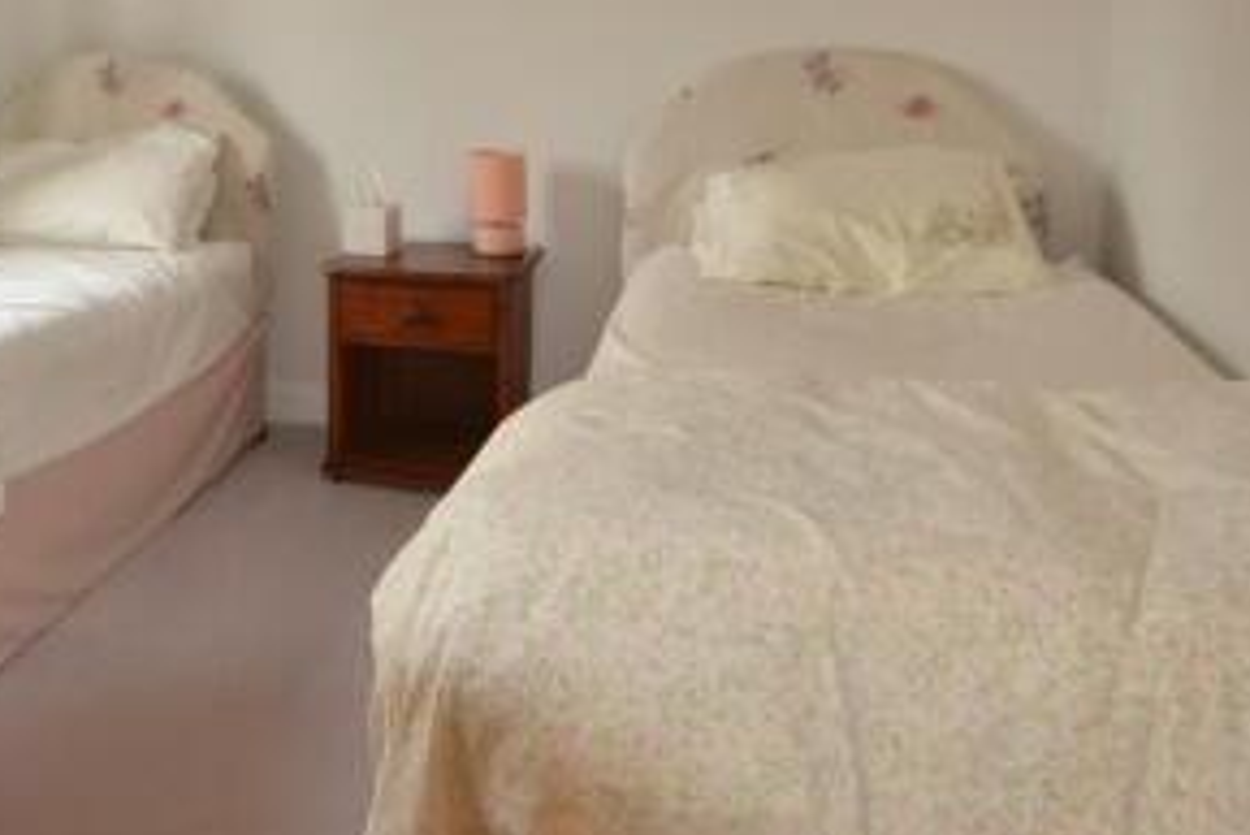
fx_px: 1181
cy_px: 149
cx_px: 348
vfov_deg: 37.3
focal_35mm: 34
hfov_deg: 53.8
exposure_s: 1/60
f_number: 3.5
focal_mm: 10
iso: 560
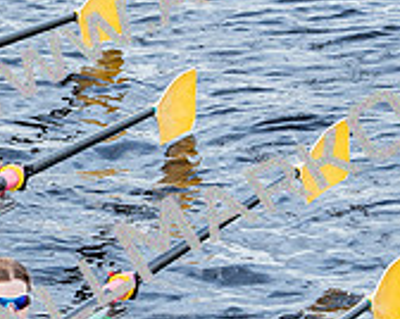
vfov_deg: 1.1
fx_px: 16495
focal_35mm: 1395
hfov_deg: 1.4
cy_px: 177
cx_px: -243
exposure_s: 1/1250
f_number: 6.3
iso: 1250
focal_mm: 430
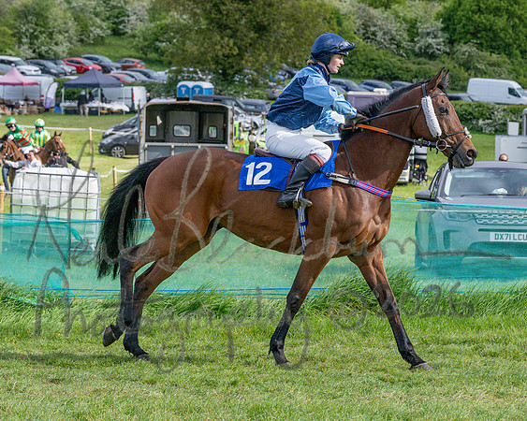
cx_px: 229
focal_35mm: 133
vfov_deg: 11.6
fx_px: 2072
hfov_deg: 14.5
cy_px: 197
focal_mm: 70
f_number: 4.5
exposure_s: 1/2500
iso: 400
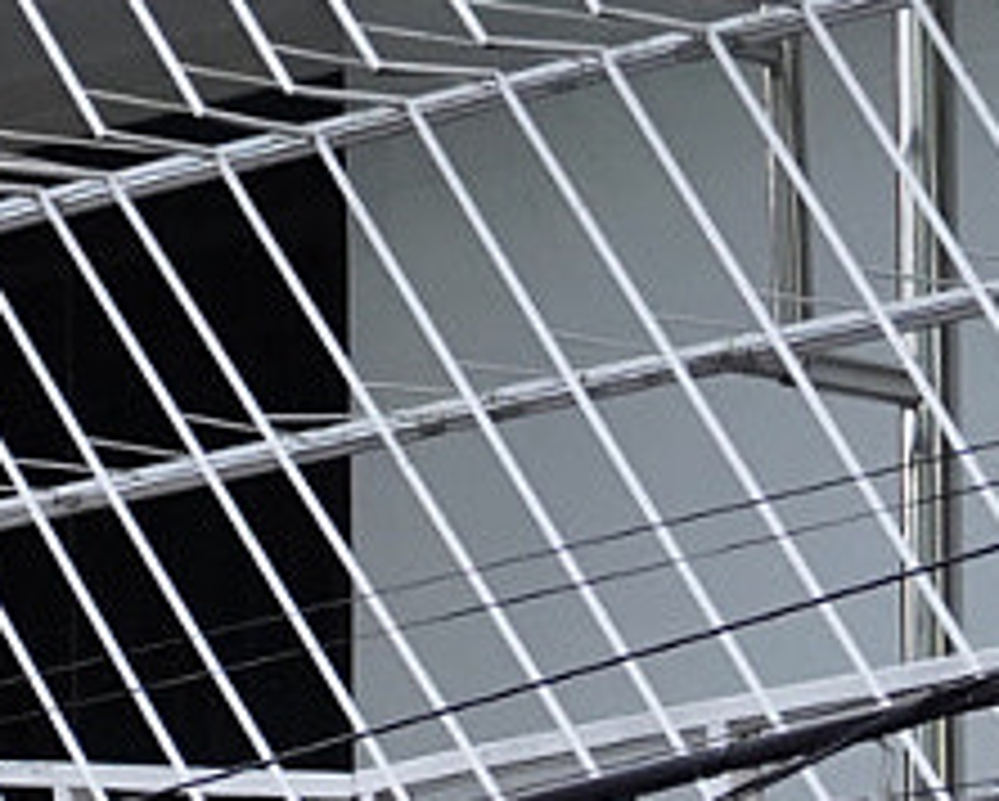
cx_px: -1282
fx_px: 10387
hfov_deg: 5.3
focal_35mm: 351
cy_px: 2030
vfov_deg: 4.3
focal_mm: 52
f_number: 4
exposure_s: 1/125
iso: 2000
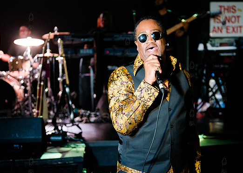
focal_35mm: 76
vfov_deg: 18.8
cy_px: 91
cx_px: 147
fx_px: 525
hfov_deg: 26.0
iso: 4000
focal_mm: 55
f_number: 2.8
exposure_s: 1/320
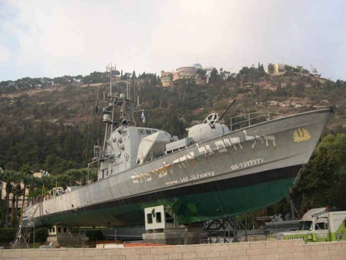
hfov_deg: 49.0
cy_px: 130
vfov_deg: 37.7
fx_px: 380
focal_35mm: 38
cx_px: 173
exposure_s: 1/387
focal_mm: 8
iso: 100
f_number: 2.8
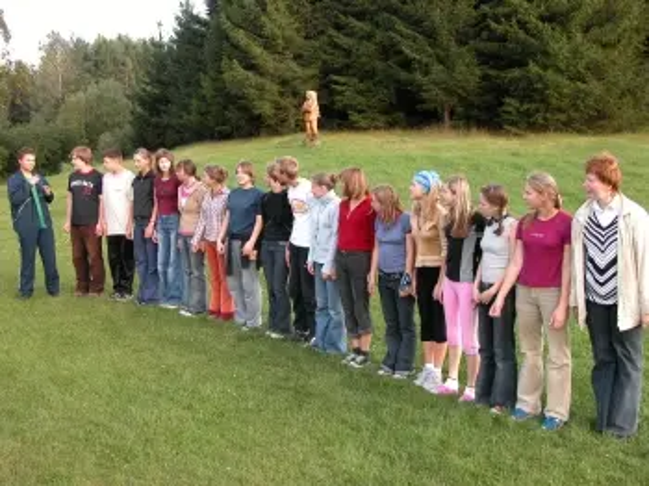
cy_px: 243
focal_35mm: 39
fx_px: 731
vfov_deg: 36.8
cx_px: 324
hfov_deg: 47.9
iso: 100
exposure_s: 1/46
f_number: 3.6
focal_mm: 10
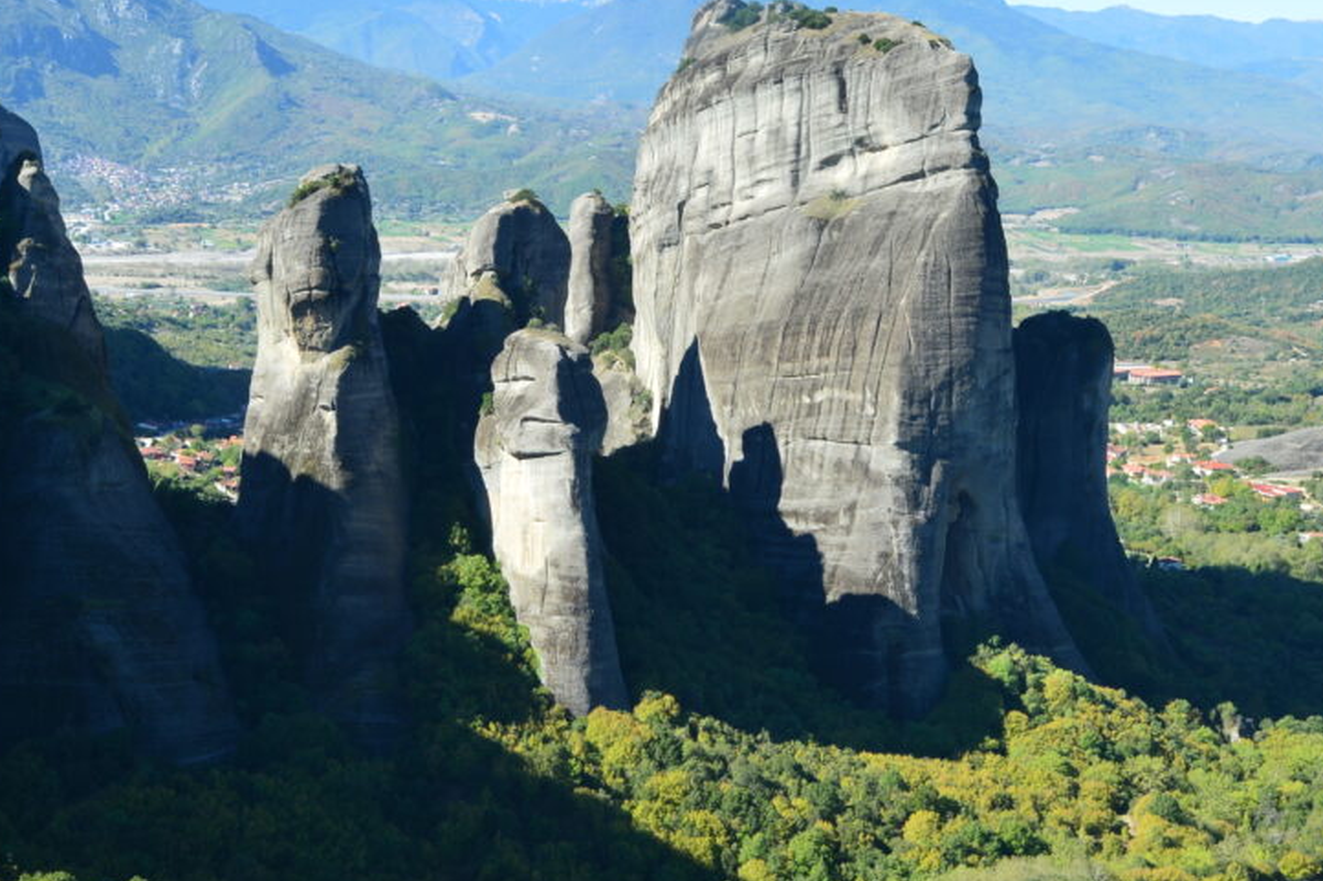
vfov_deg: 25.0
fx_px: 1984
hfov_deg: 36.9
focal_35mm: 54
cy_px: 362
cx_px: 636
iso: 160
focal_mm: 30
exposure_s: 1/30
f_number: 22
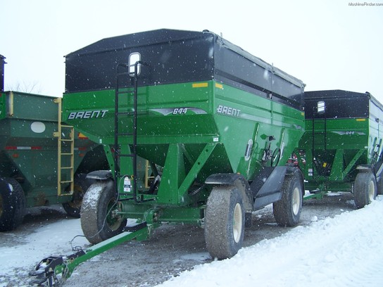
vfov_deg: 37.7
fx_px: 420
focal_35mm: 38
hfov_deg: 49.0
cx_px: 192
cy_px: 144
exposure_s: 1/250
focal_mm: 6.3
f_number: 2.8
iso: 80
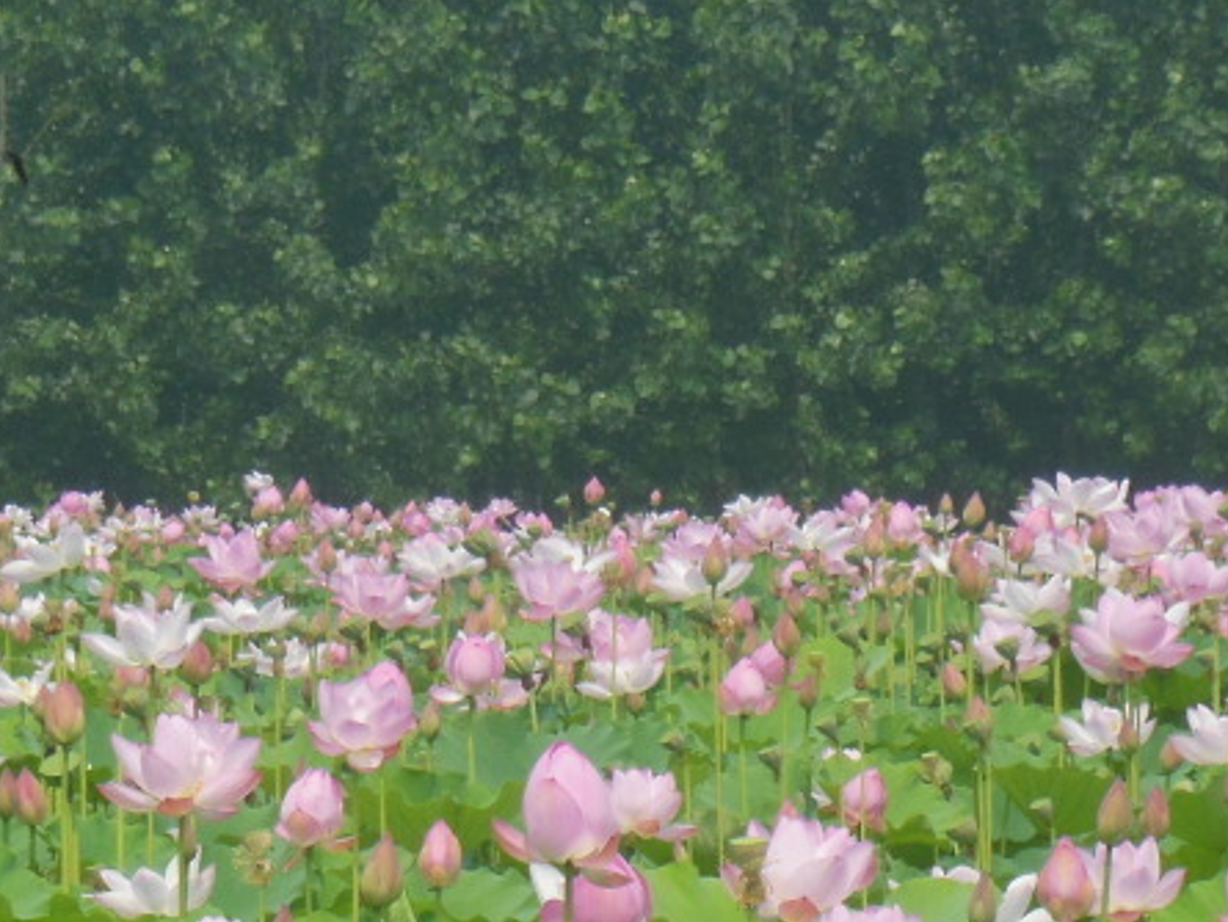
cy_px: 803
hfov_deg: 5.9
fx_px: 11923
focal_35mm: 336
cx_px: -17
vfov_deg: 4.4
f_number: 5.2
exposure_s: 1/800
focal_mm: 26.1
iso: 125
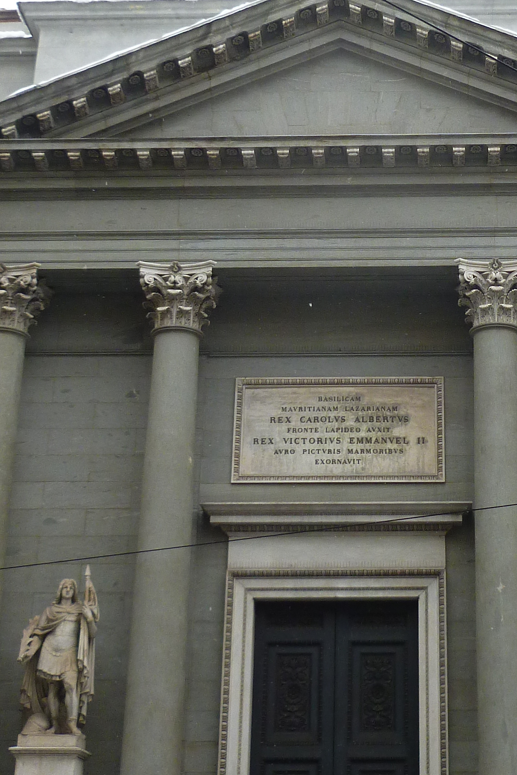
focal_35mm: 68
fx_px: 1464
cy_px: 248
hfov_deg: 19.8
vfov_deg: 29.4
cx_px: 406
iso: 100
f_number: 3.3
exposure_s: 1/160
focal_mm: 5
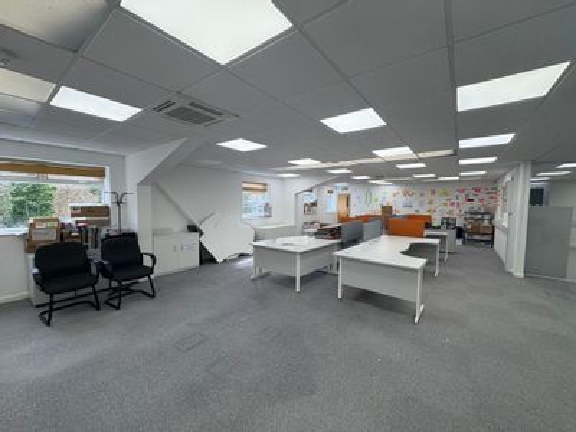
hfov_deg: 102.1
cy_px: 216
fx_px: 233
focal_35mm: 14
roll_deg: -0.1
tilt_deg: -2.8
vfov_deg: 85.7
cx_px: 288
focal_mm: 2.22
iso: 64
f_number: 2.2
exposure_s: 1/152
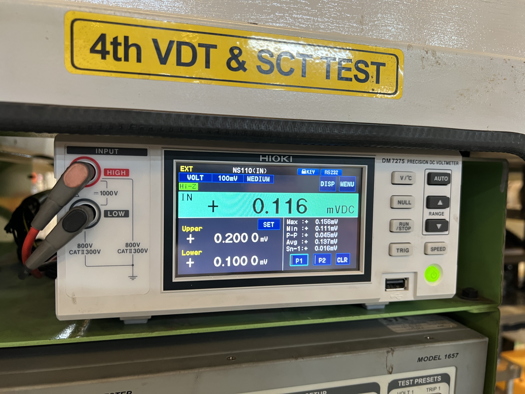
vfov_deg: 53.1
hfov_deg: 67.3
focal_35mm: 26
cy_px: 197
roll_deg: -0.6
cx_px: 262
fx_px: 394
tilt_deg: -4.2
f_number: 1.5
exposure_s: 1/50
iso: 100
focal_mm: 5.7
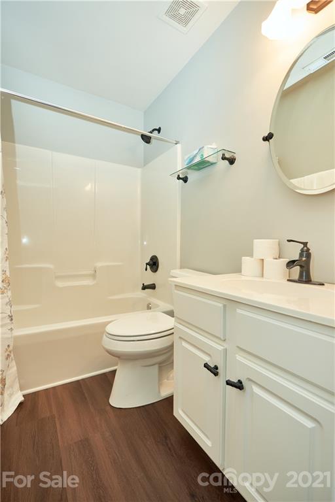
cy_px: 251
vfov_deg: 96.7
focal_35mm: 16
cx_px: 168
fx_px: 223
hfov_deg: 73.7
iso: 800
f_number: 5.6
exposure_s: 1/80
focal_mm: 16
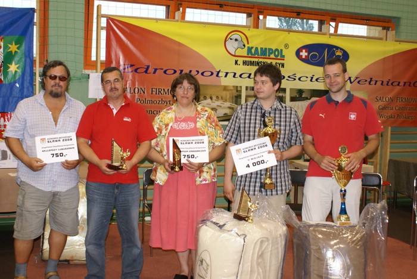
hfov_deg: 46.4
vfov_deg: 32.0
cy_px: 140
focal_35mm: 42
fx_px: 487
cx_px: 208
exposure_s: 1/60
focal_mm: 28
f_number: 5.6
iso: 400
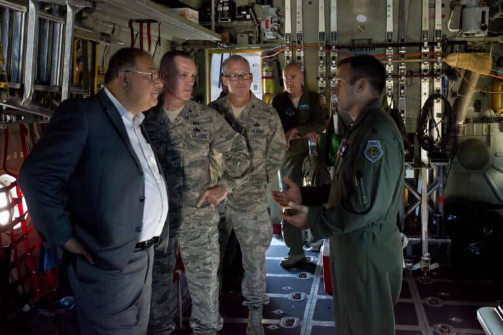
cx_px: 252
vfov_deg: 37.9
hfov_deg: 54.4
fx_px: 489
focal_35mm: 35
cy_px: 168
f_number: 6.3
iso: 5000
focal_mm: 35
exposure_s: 1/100
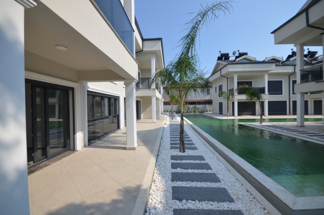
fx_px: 135
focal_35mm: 15
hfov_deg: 100.5
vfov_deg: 77.1
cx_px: 162
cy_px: 108
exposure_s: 1/320
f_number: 8
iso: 100
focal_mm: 10
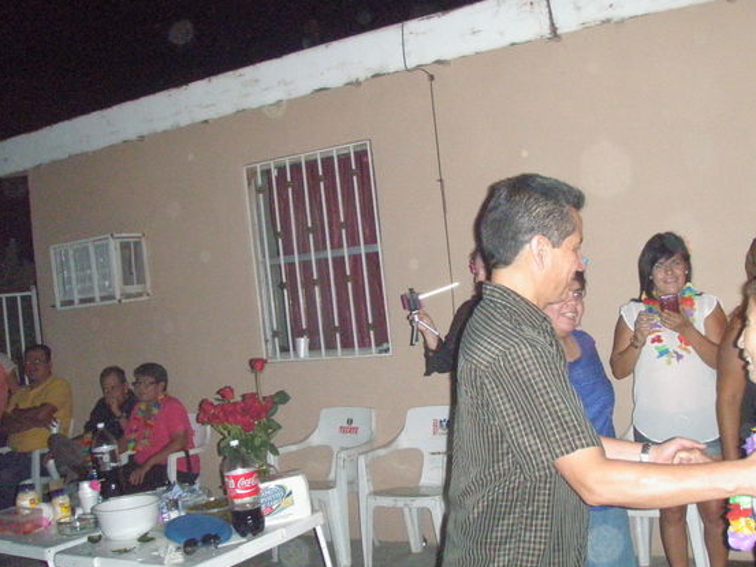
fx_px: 961
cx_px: 407
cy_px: 296
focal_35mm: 44
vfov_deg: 32.9
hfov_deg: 42.9
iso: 640
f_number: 3.5
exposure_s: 1/30
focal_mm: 6.7
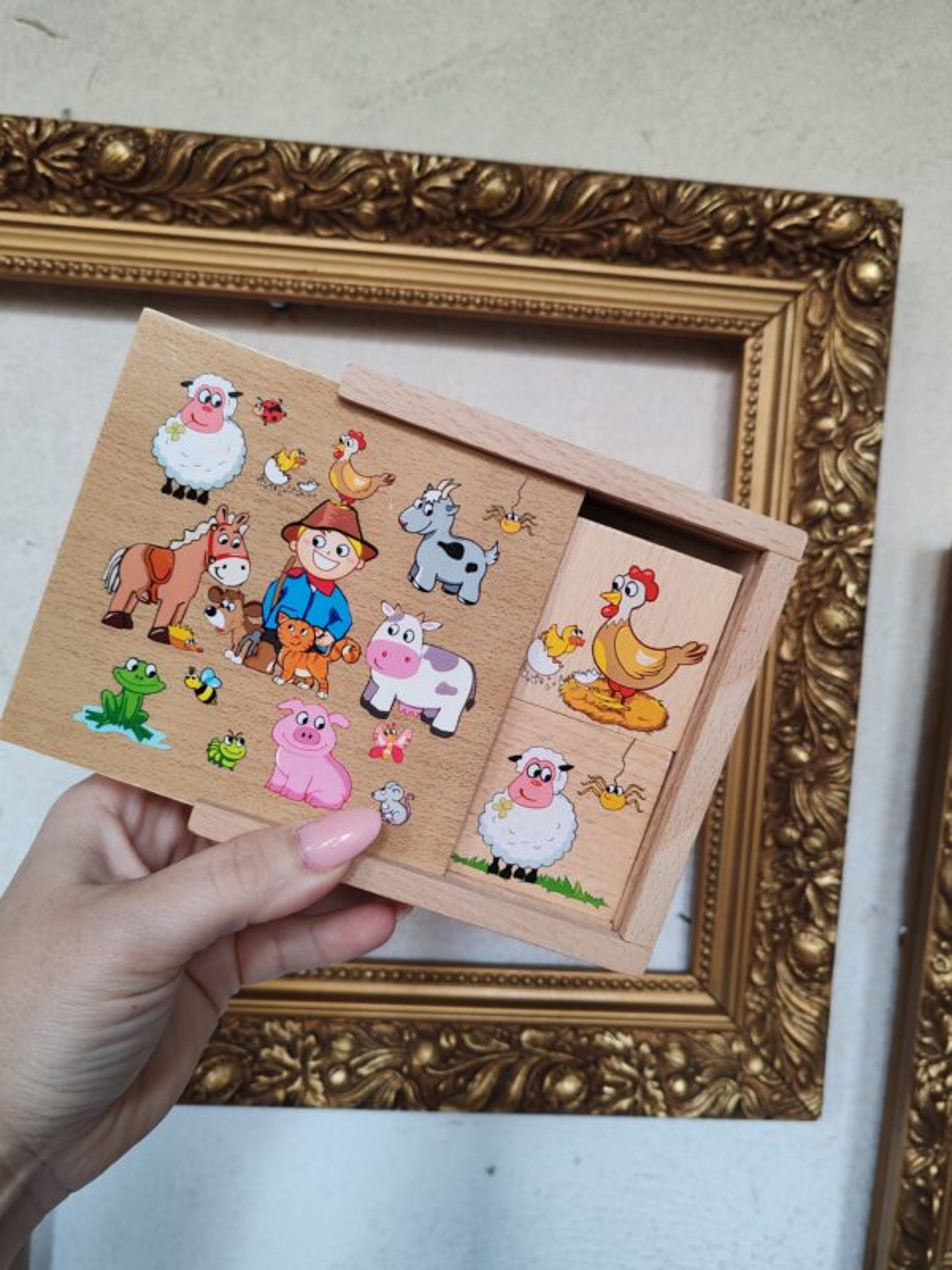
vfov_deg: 65.3
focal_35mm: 27
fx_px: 990
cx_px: 476
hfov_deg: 51.4
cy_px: 635
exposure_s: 1/100
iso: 320
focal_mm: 6.12
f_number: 1.9
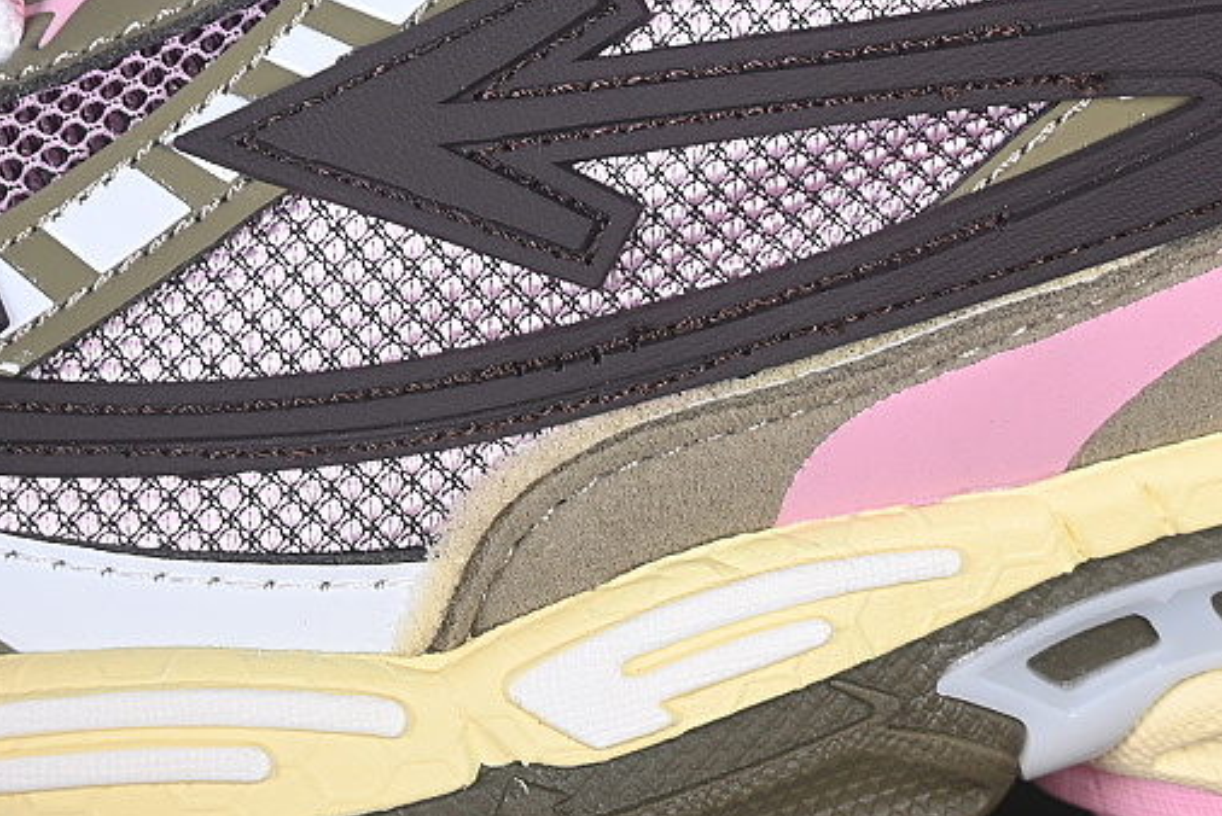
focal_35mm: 160
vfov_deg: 8.6
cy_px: 70
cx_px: 980
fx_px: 5434
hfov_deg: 12.8
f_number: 7.1
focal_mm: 50
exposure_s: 1/80
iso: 160
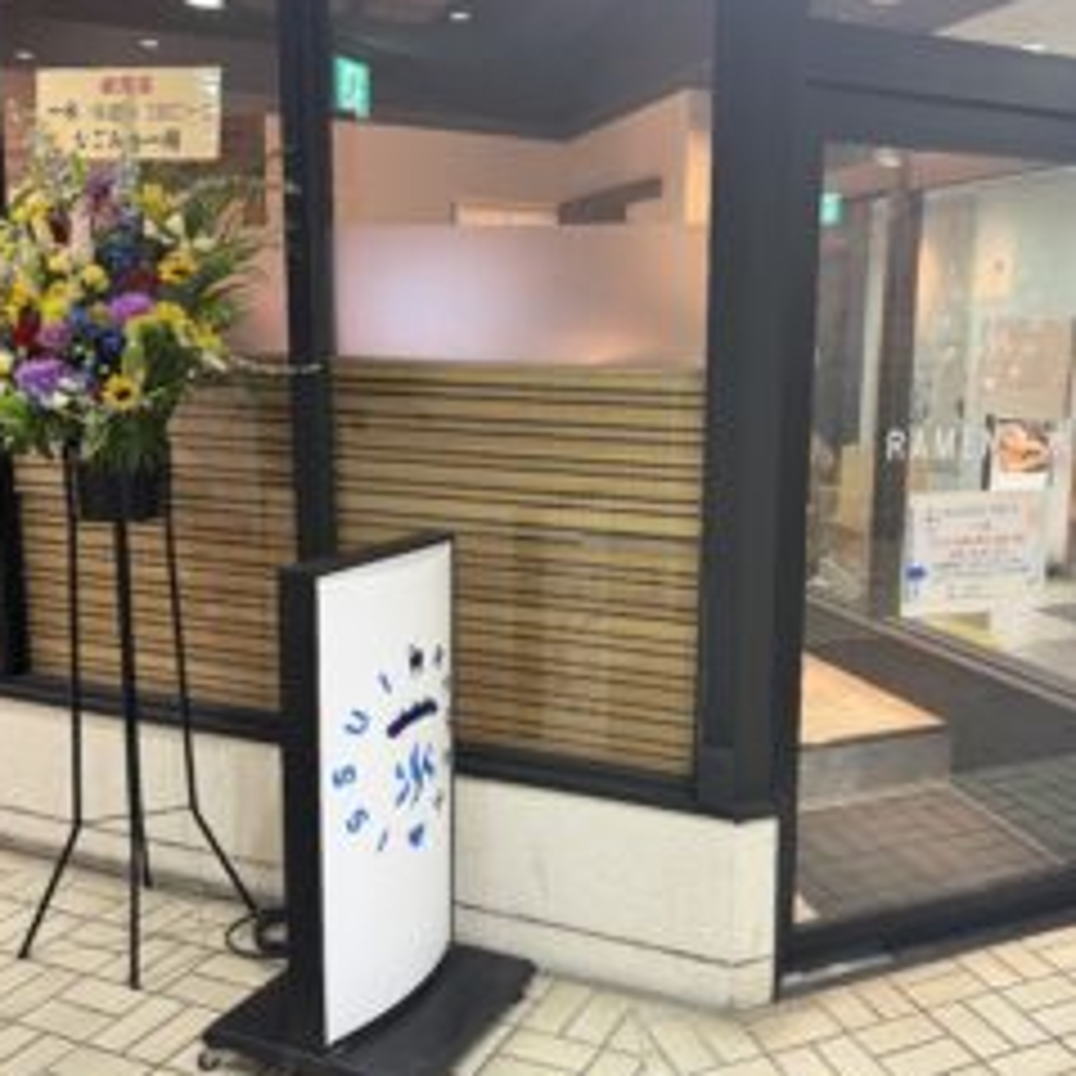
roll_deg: -0.9
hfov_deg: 50.5
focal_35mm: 32
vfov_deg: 51.1
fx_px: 1125
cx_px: 680
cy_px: 522
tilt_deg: -8.7
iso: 320
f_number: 1.78
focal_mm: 6.76
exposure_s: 1/60
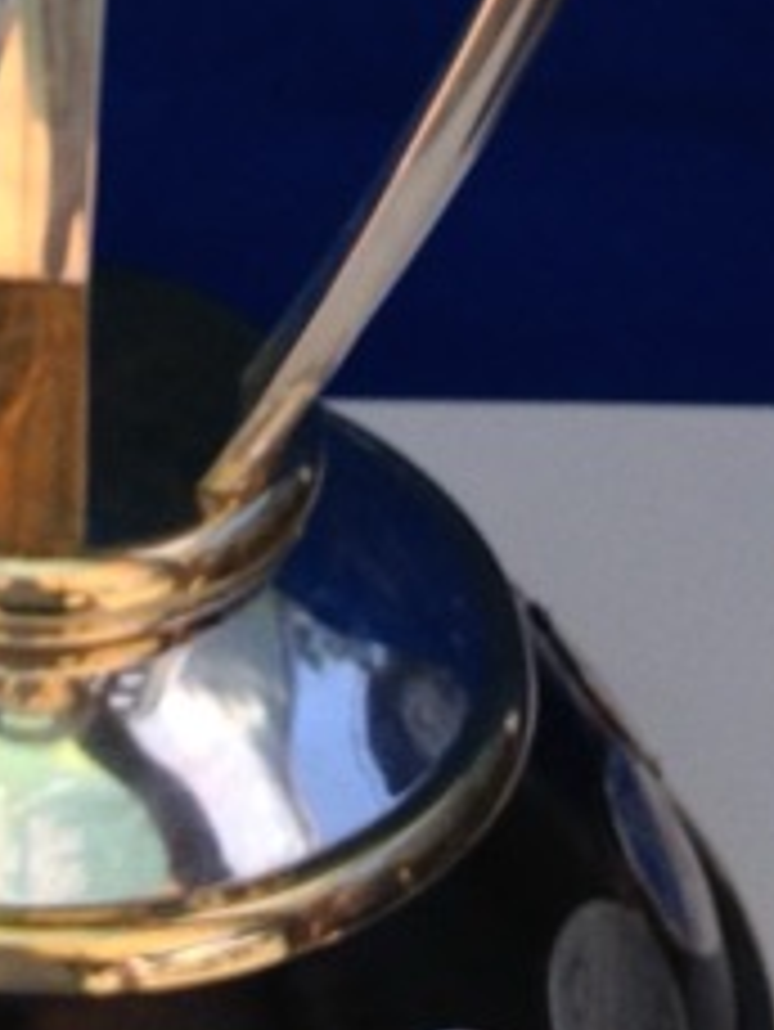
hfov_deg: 9.7
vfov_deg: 12.3
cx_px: 81
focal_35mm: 153
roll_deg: -1.4
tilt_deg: -22.5
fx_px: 4557
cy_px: -522
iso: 50
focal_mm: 4.28
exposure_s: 1/812
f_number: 2.4
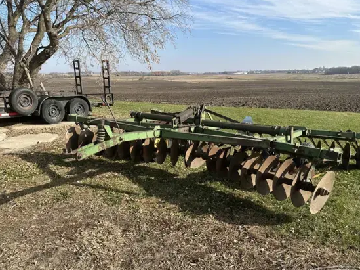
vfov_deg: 49.6
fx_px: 291
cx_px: 197
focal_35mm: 28
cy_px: 153
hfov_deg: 63.3
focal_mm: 6.86
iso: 80
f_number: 1.78
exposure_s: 1/2967
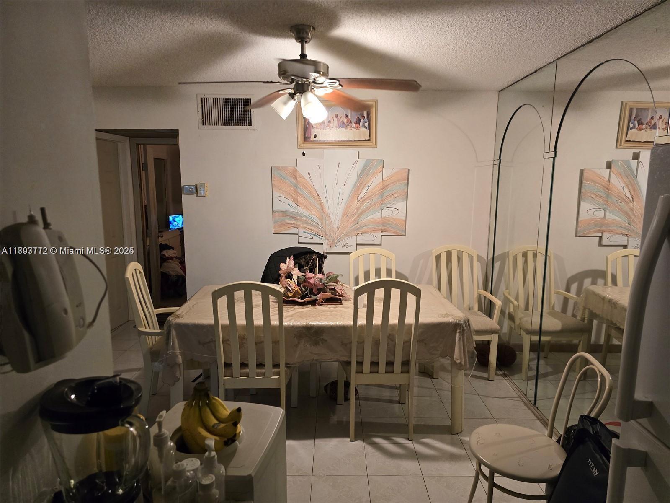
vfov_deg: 58.9
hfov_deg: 73.9
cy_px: 252
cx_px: 335
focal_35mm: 23
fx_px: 445
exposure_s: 1/120
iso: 1000
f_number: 1.7
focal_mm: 6.3
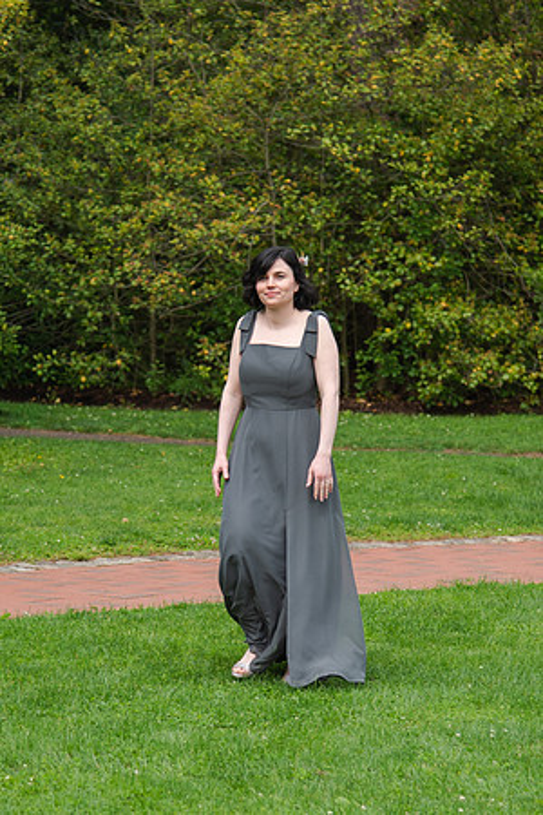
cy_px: 446
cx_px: 208
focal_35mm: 168
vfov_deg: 12.2
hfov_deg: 8.1
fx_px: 3811
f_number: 4
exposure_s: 1/400
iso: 100
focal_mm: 78
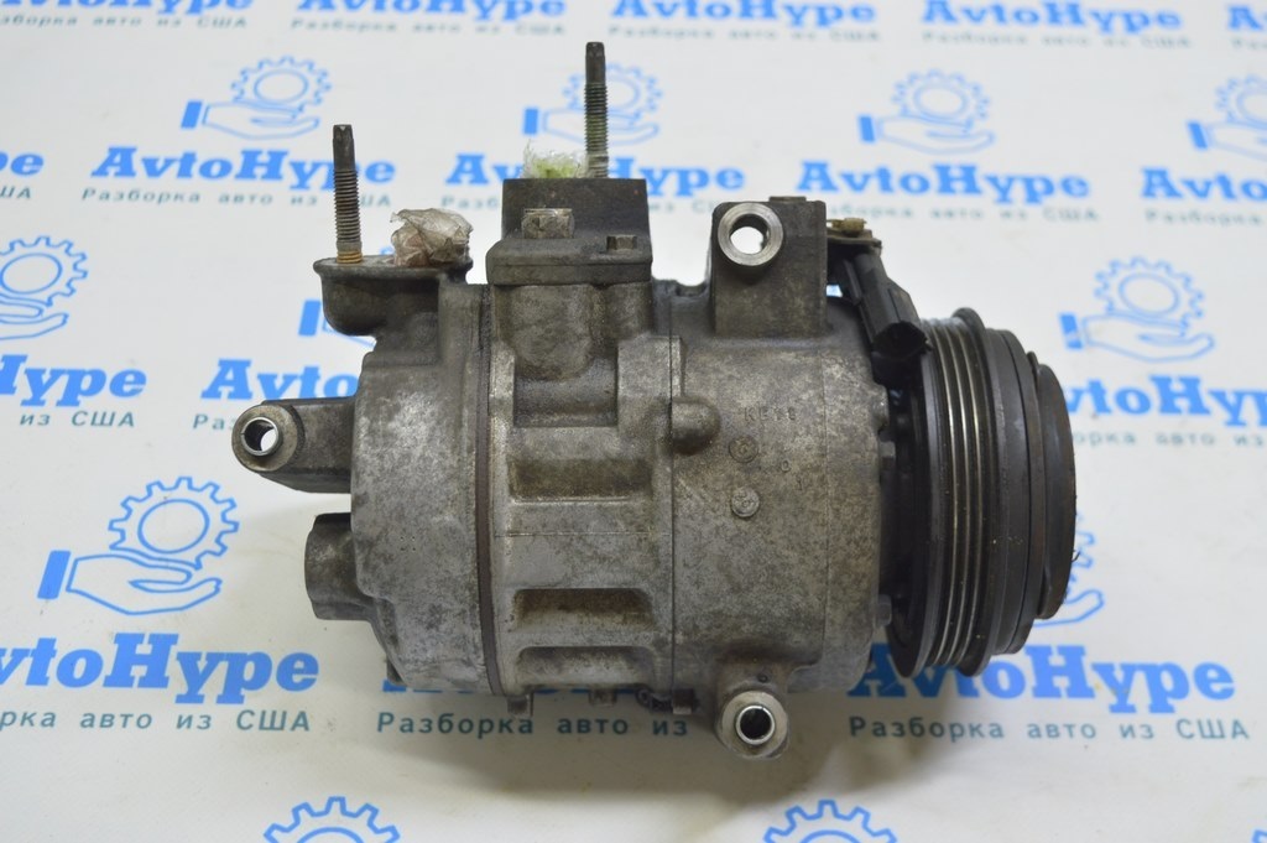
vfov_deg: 28.9
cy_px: 422
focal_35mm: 46
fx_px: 1635
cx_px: 634
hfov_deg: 42.4
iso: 400
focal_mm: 31
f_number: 5.6
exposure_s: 1/20
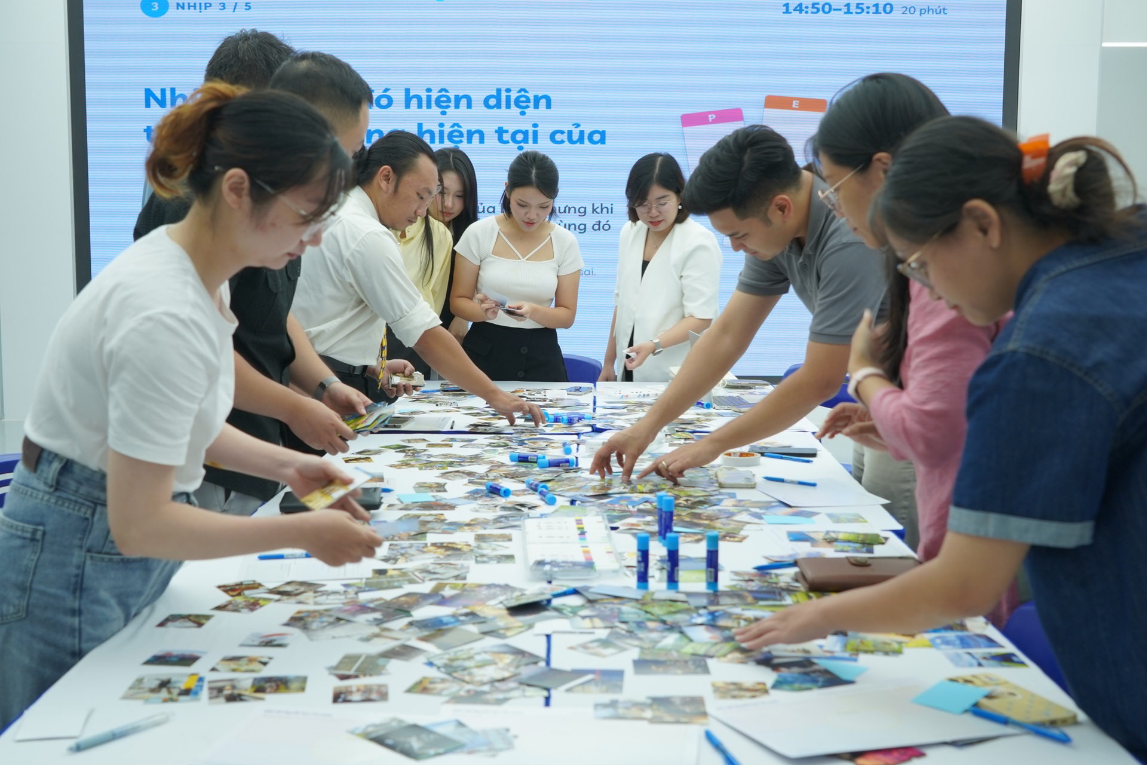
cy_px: 382
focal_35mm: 45
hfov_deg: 43.6
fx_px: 1434
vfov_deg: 29.9
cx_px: 574
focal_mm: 30
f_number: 4.5
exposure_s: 1/125
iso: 250
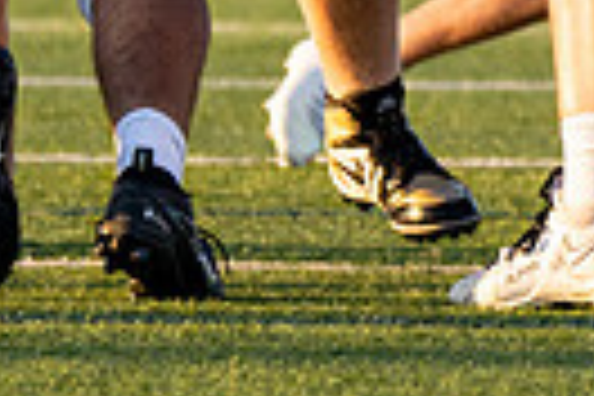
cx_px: 1050
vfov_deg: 1.4
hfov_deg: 2.1
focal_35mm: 996
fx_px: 16433
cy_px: -372
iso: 400
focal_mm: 107
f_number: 2.8
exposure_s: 1/2500
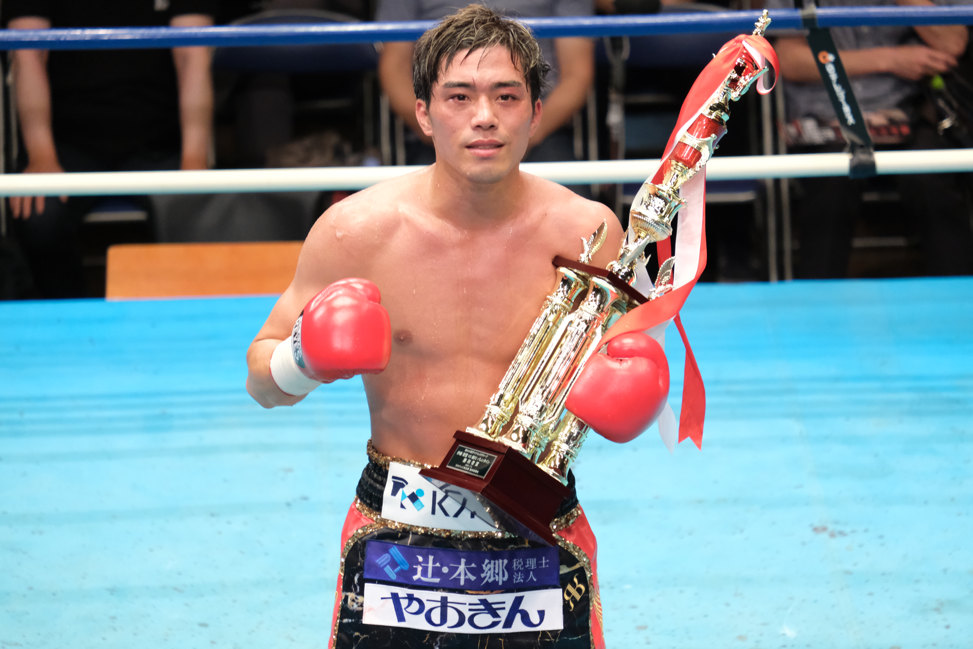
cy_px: 324
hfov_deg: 6.9
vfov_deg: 4.6
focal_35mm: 300
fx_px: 8108
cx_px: 486
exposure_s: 1/500
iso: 4000
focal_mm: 200
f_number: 4.8
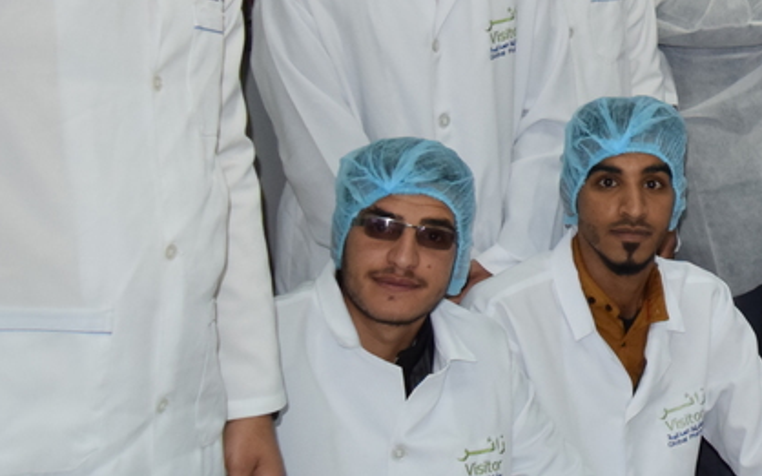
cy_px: 53
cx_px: 1026
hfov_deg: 22.1
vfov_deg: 15.5
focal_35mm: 83
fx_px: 1723
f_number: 4
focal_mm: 18
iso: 800
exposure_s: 1/200
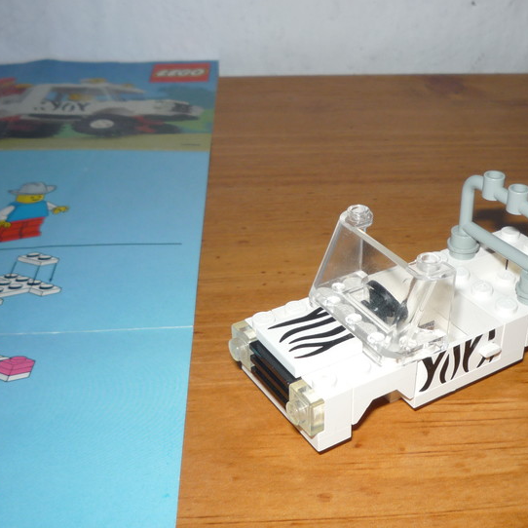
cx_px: 363
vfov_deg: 35.9
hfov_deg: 35.6
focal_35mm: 47
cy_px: 319
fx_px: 811
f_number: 4
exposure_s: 1/30
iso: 100
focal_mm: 5.2
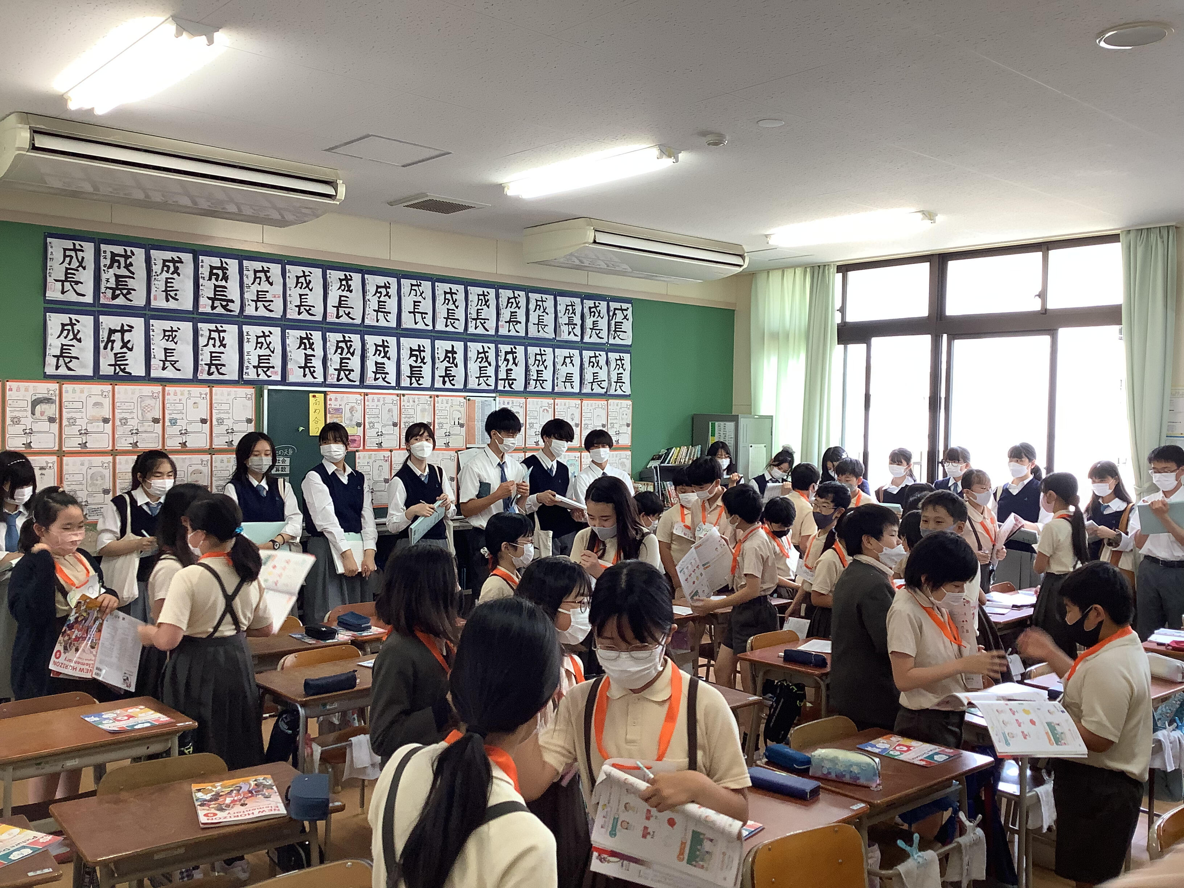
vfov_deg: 45.4
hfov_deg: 58.4
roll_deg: -1.0
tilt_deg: -2.1
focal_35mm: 31
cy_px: 444
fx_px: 1060
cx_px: 592
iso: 50
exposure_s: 1/60
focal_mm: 3.3
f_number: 2.4
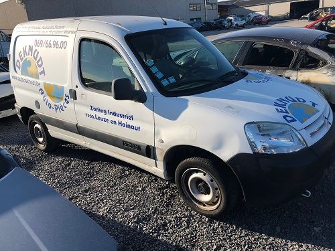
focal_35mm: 28
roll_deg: +5.8
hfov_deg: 63.4
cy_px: 126
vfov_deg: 49.7
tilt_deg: -20.1
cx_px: 168
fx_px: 271
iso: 20
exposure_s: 1/1412
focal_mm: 3.99
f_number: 1.8
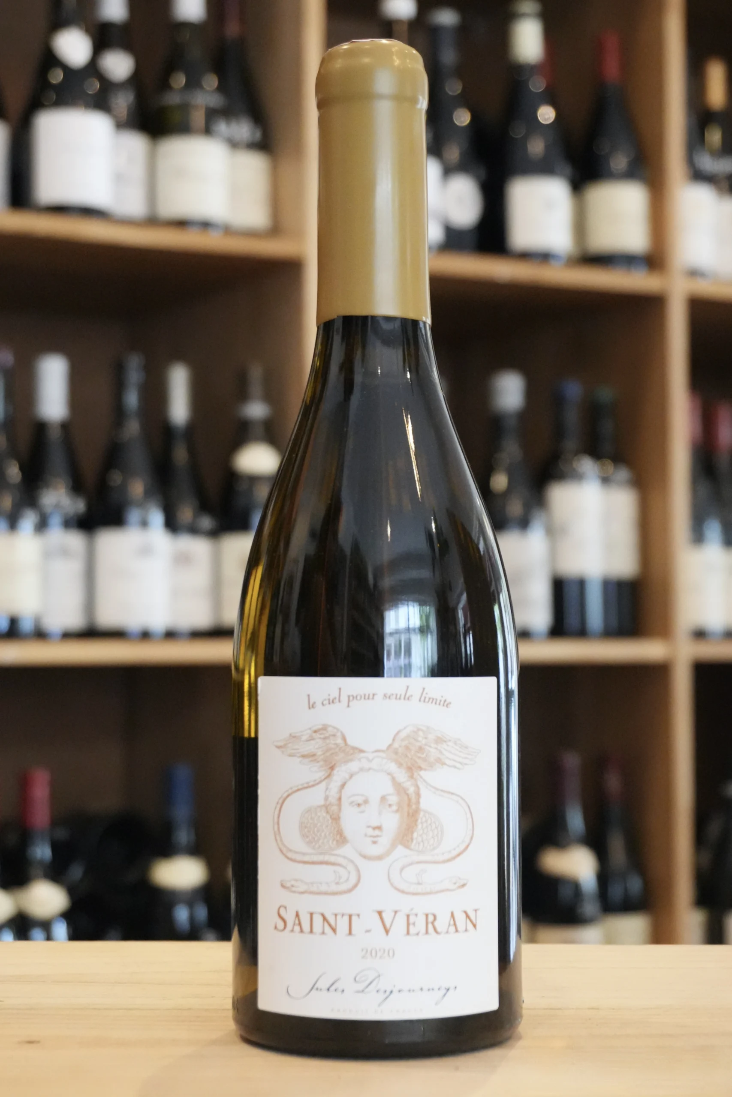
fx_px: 1921
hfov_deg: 21.6
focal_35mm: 63
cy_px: 548
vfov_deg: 31.9
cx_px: 366
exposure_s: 1/160
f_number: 5.6
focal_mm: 42
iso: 6400
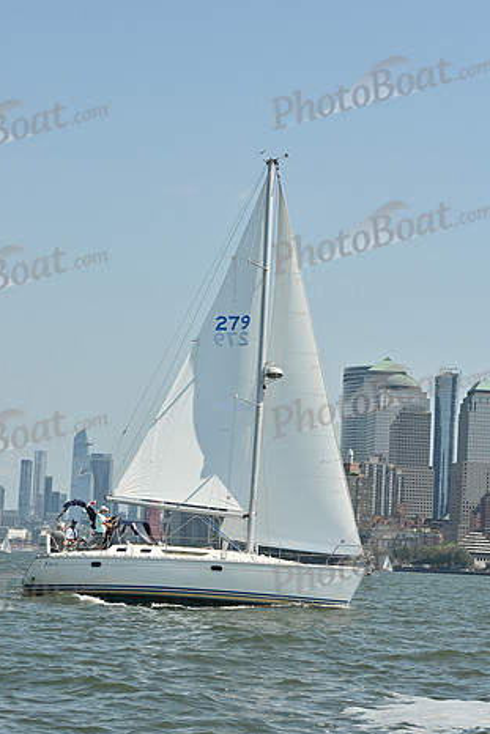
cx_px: 190
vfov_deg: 18.3
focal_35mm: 112
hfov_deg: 12.2
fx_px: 2285
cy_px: 339
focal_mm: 90
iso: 320
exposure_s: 1/1250
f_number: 10
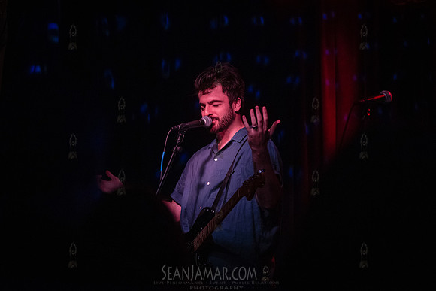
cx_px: 213
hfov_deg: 18.6
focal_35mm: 110
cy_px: 145
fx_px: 1328
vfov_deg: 12.5
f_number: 3.5
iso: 8000
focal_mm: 105
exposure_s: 1/320
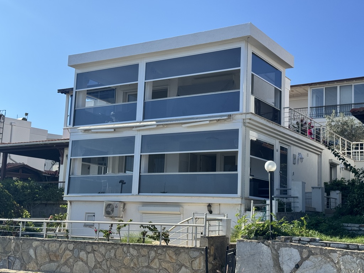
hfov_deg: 39.7
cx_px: 182
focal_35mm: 48
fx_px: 505
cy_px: 136
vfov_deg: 30.3
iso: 64
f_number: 1.78
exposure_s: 1/4049
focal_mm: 6.76
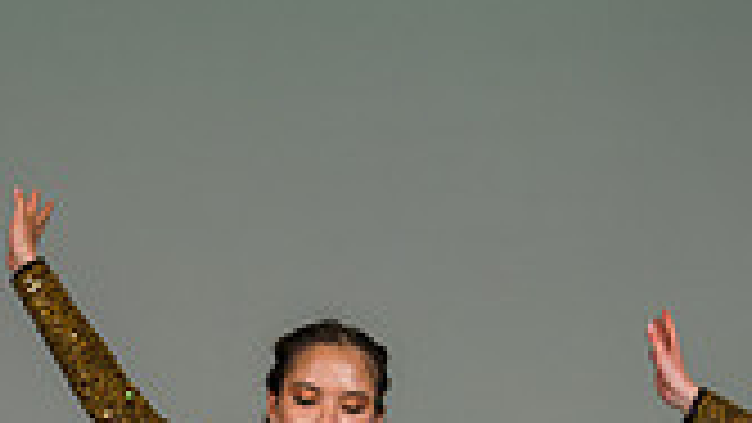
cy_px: 810
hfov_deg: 10.9
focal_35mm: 198
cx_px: 347
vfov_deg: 6.0
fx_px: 3949
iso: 400
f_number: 2.8
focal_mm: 70
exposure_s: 1/500
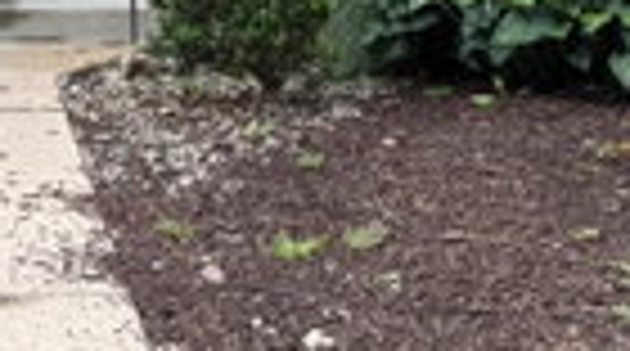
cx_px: -61
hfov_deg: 24.8
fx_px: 1333
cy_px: -274
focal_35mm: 80
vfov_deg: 13.5
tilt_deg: +4.0
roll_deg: +0.1
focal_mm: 6.76
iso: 80
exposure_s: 1/660
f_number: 1.78
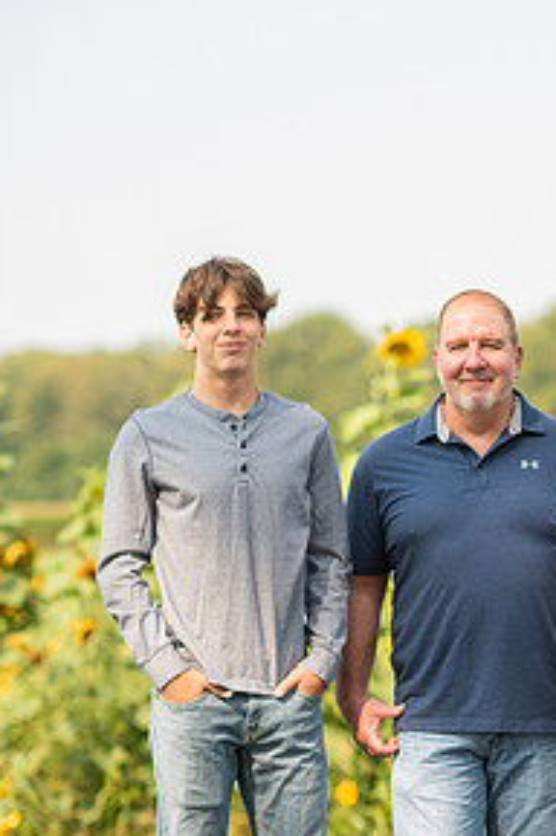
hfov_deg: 7.1
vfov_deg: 10.8
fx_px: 4435
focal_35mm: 191
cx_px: 737
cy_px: 532
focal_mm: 85
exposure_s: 1/640
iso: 64
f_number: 2.5
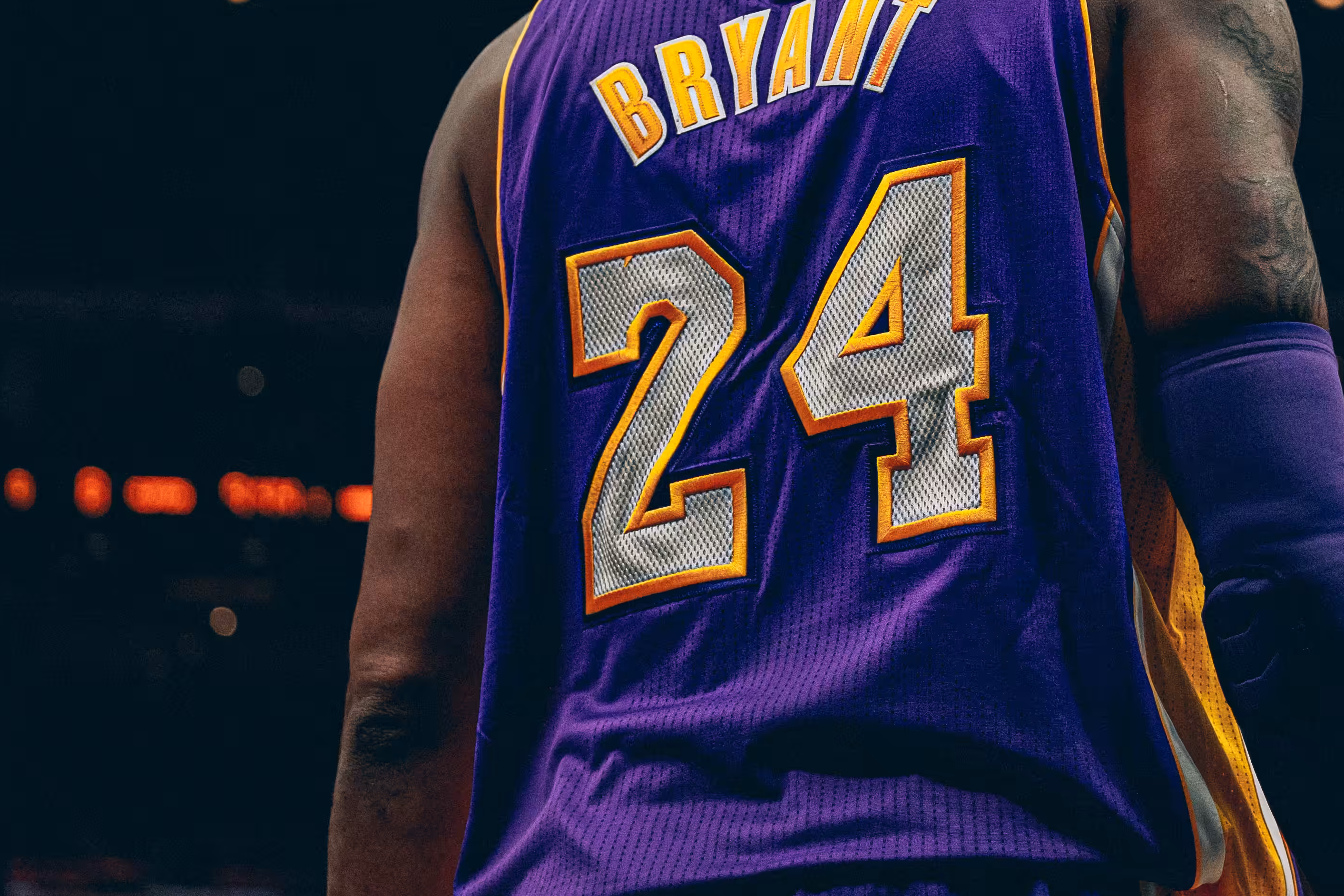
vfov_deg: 10.5
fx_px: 4853
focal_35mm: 130
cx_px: 993
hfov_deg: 15.7
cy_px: 153
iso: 2500
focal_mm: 50
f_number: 2.8
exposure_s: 1/500
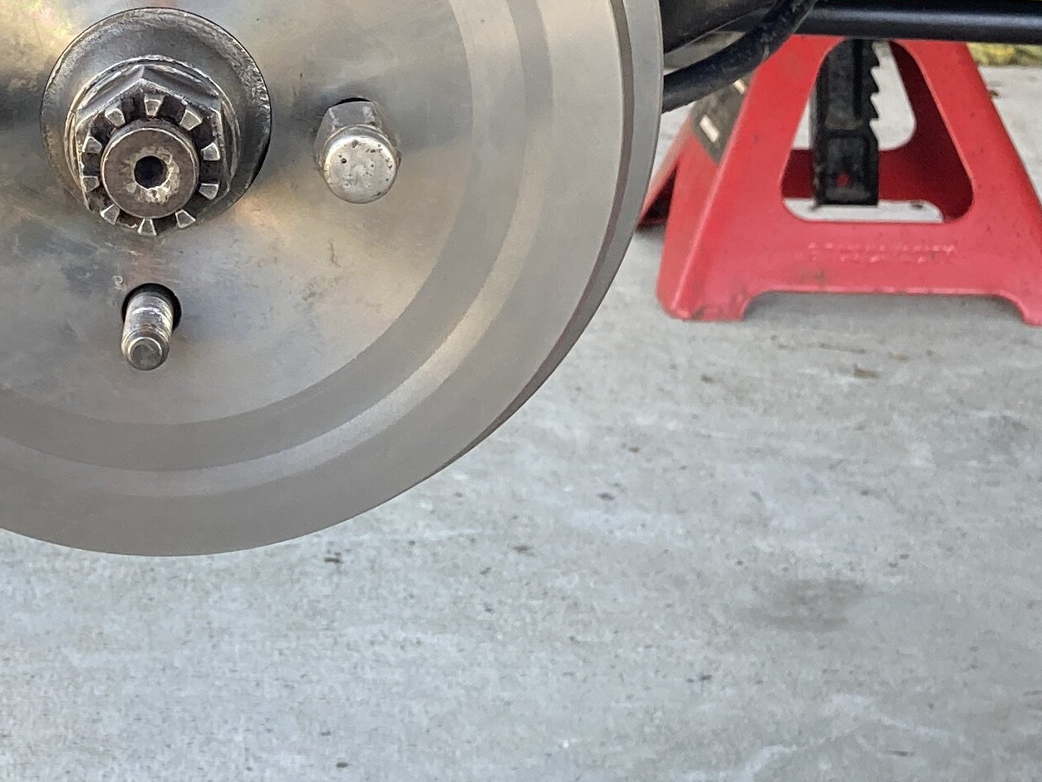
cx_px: 204
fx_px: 2710
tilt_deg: -6.4
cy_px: -282
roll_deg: -3.4
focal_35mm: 90
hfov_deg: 21.5
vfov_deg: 15.5
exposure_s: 1/121
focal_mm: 3.99
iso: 50
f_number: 1.8
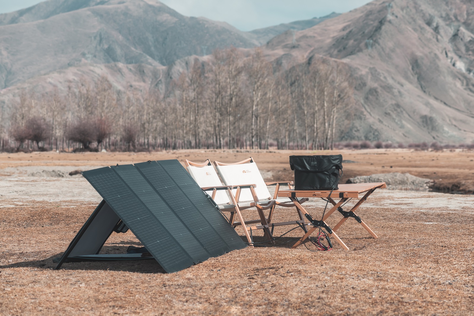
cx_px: 237
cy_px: 158
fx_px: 1383
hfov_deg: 19.5
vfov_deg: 13.0
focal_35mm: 105
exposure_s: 1/500
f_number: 8
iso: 100
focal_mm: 105
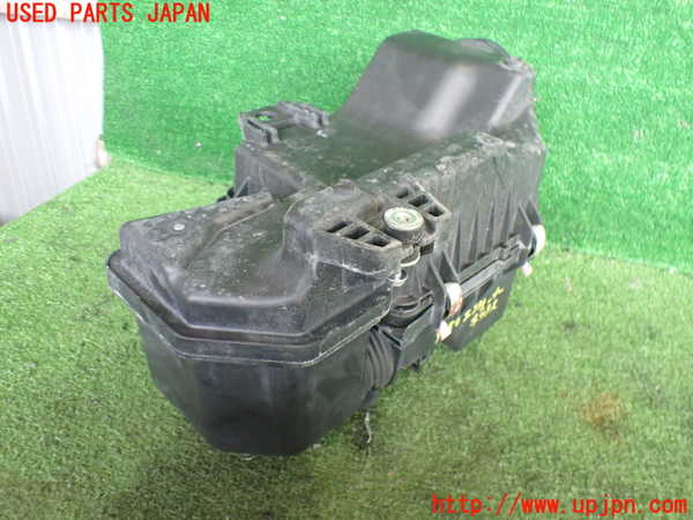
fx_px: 601
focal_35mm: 30
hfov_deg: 60.0
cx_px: 346
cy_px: 260
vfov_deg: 46.8
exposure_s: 1/100
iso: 800
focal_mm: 5.4
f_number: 2.3
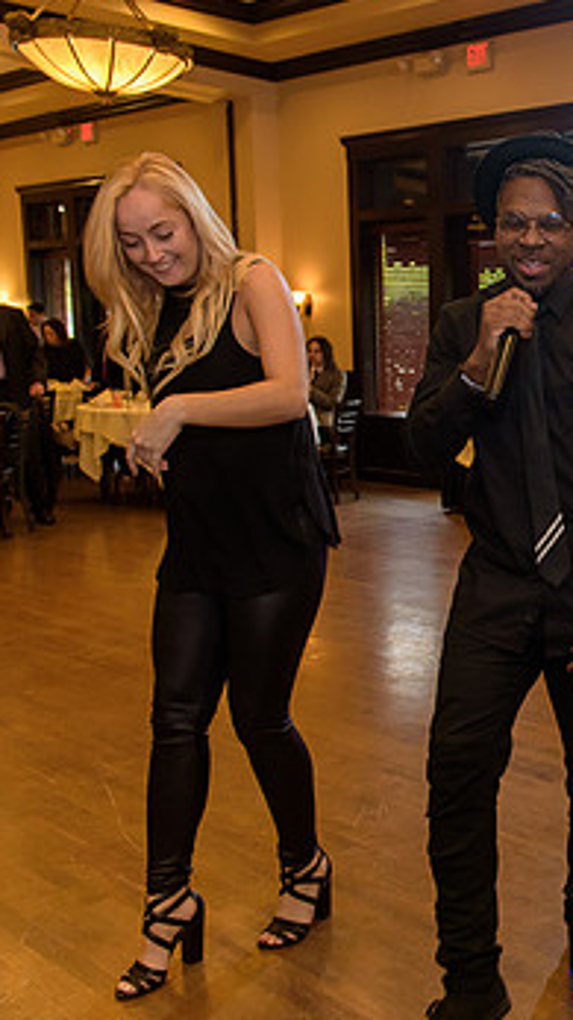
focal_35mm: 42
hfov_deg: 25.5
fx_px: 1135
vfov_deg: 48.4
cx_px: 685
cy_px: 507
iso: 1600
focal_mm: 24
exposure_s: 1/125
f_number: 3.2
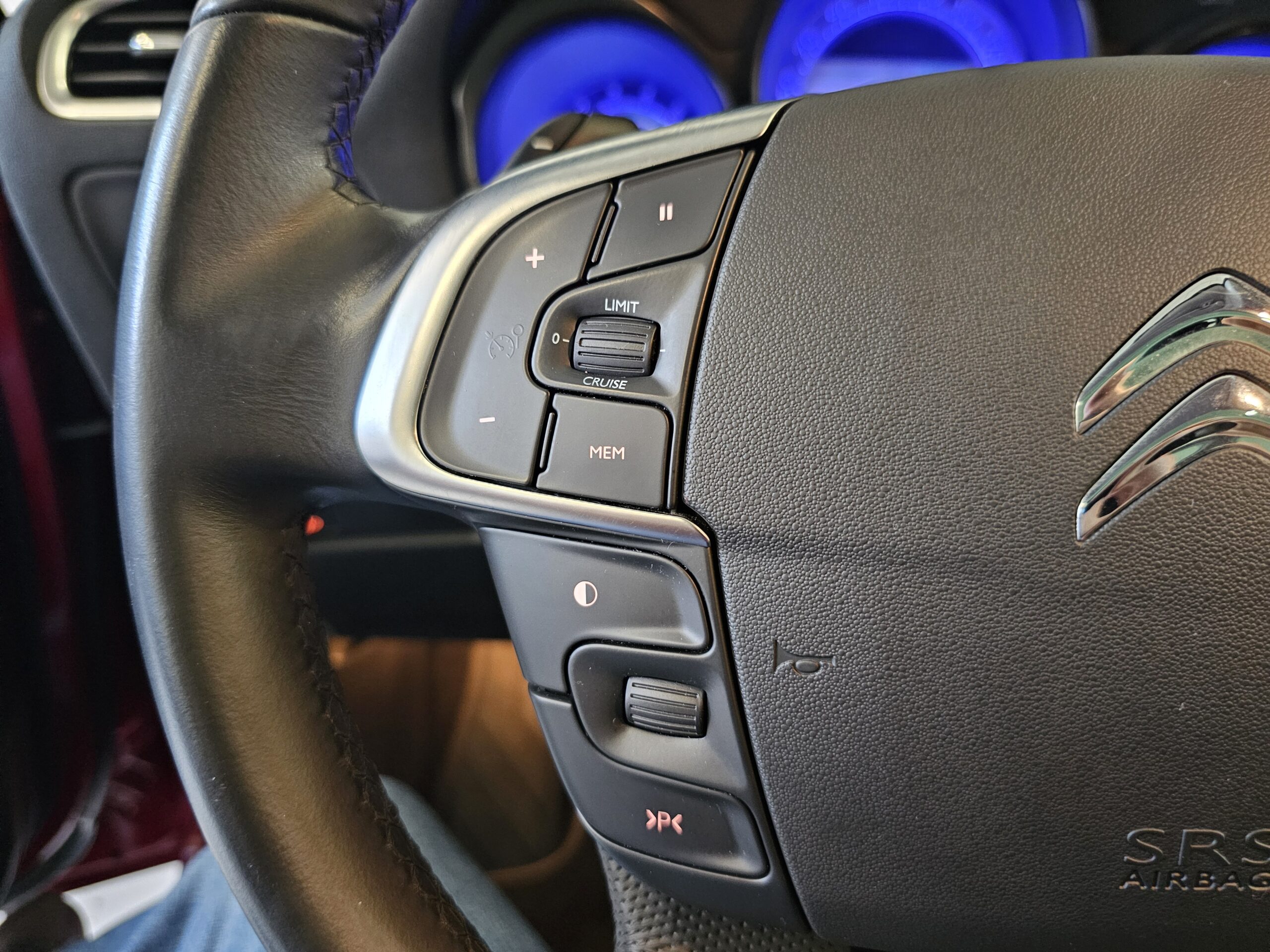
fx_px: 844
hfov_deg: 73.9
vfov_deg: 58.9
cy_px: 476
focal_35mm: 23
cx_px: 635
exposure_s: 1/25
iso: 640
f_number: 1.7
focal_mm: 6.3
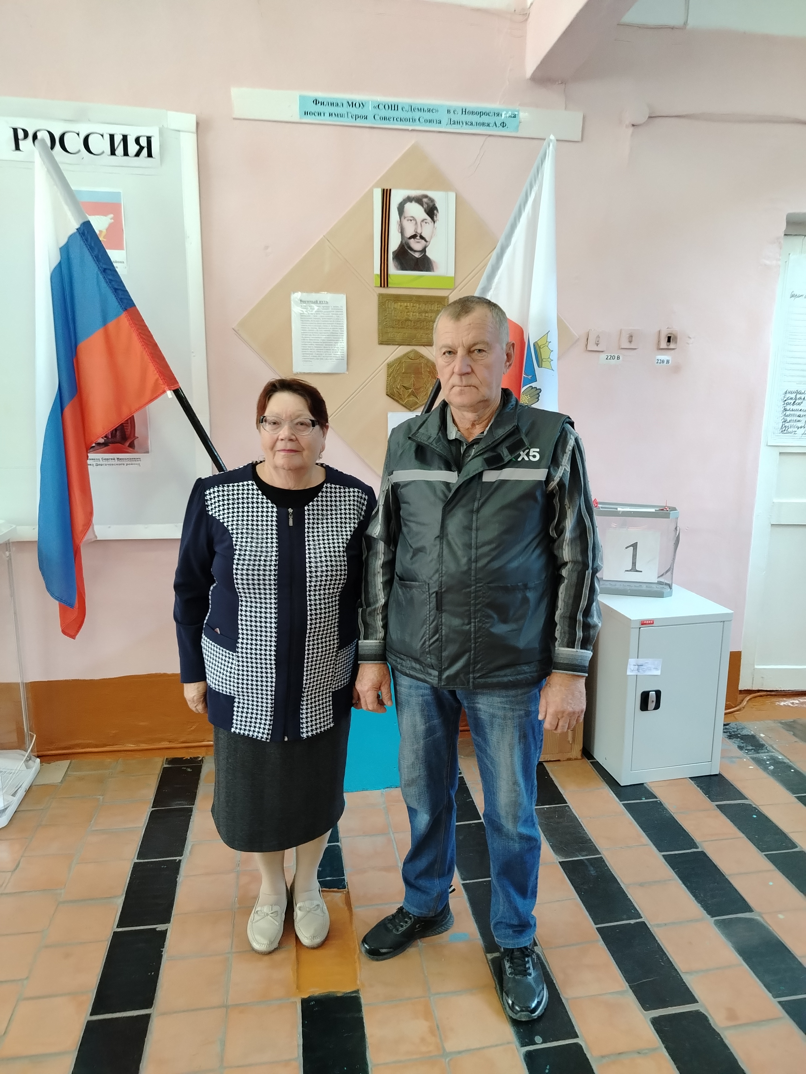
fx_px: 745
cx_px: 403
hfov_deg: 56.8
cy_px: 537
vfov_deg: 71.6
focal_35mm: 24
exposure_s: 1/25
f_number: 1.75
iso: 2056
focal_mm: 5.25
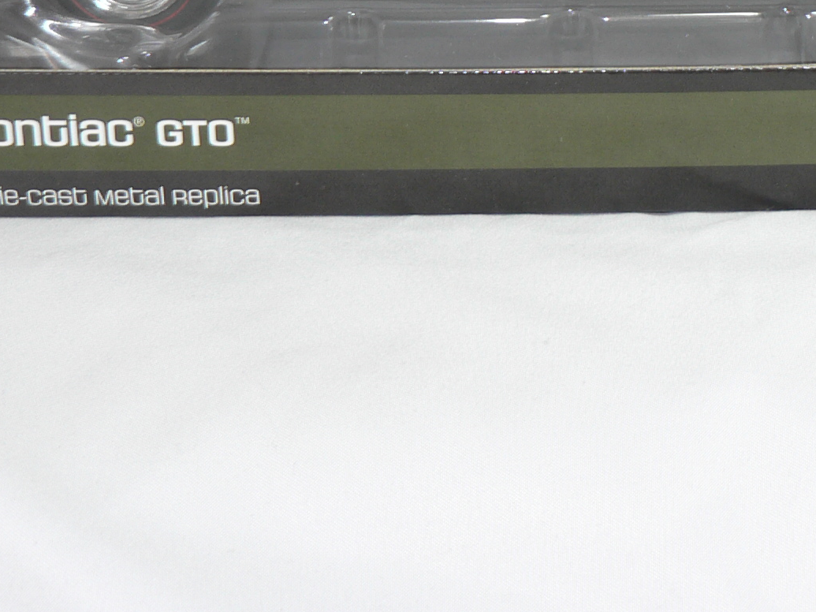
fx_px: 2216
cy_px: -128
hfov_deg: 20.8
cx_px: 559
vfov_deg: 15.2
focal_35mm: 94
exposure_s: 1/60
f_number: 2.8
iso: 80
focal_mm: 6.3
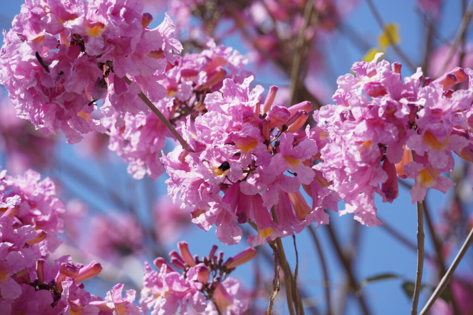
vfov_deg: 6.9
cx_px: 236
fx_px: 2628
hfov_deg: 10.3
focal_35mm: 200
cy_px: 158
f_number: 7.1
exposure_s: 1/250
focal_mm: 200
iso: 100
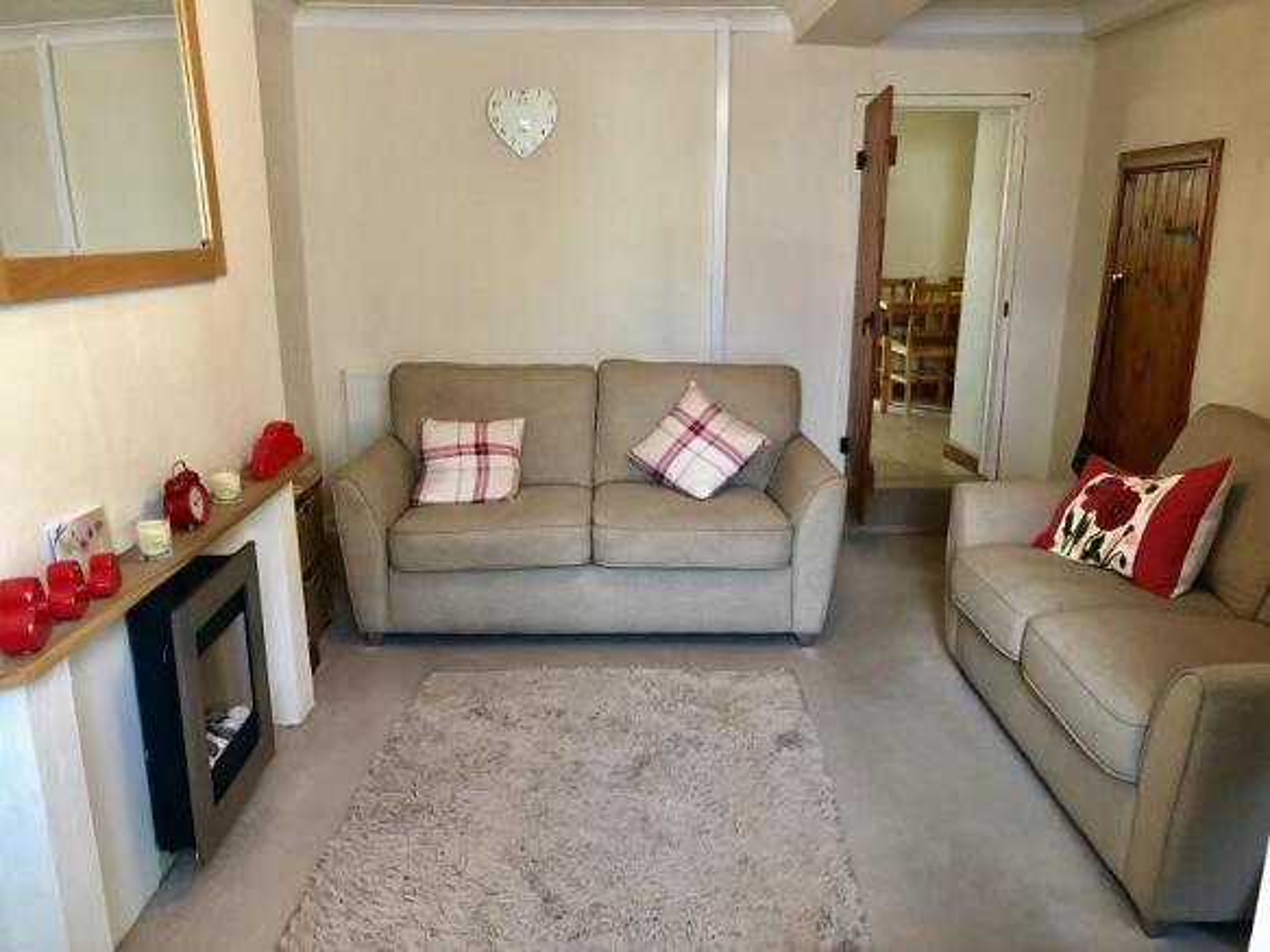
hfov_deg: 63.5
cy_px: 476
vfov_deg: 49.7
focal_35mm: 28
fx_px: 1027
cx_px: 635
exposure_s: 1/17
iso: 80
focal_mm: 3.99
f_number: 1.8
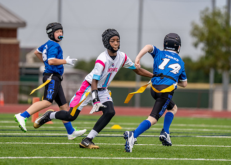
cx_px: 118
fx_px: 2067
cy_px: 76
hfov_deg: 6.4
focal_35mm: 315
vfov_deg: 4.6
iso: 100
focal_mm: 200
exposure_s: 1/2000
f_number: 2.8
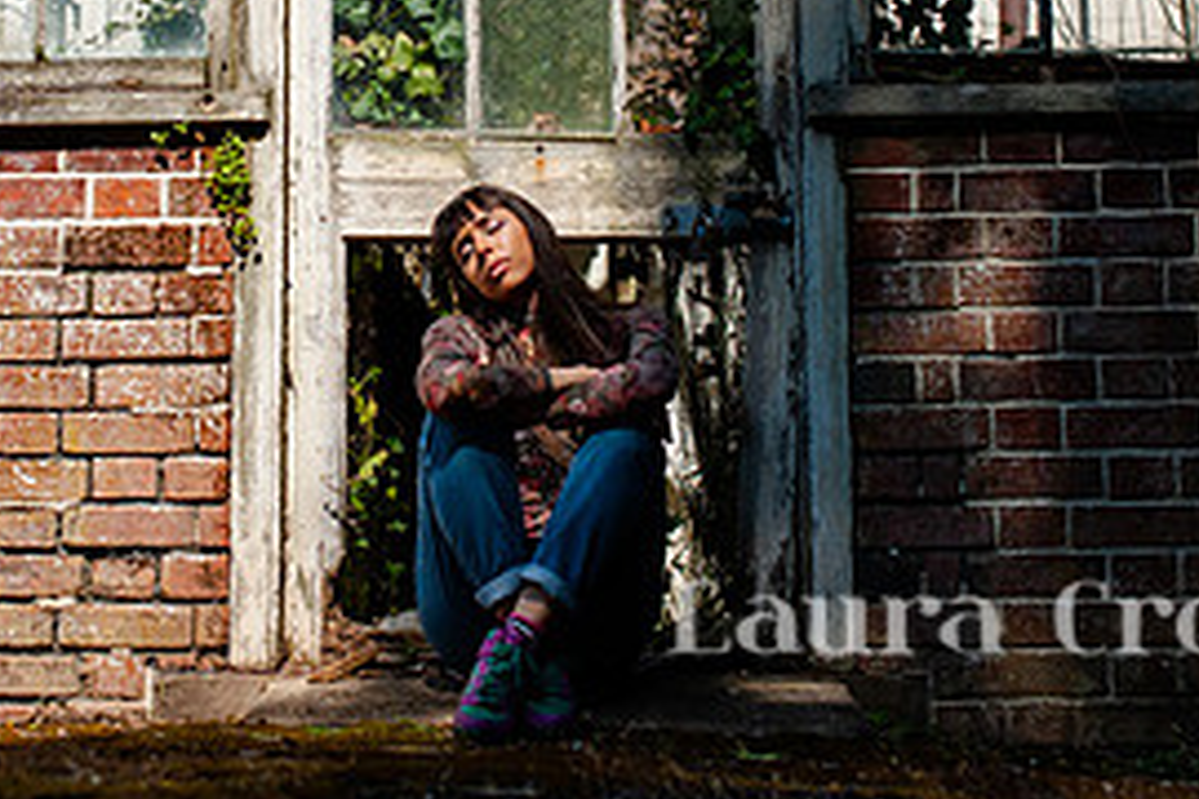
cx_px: 349
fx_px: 3697
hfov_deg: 18.3
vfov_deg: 12.2
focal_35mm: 111
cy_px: -10
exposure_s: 1/3200
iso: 320
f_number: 3.5
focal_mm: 50
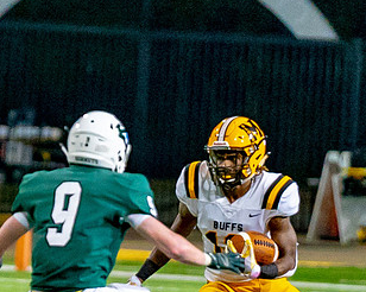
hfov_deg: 1.9
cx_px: 77
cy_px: 153
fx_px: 10836
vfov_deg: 1.5
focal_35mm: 1001
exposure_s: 1/1000
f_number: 2.8
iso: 5000
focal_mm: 200
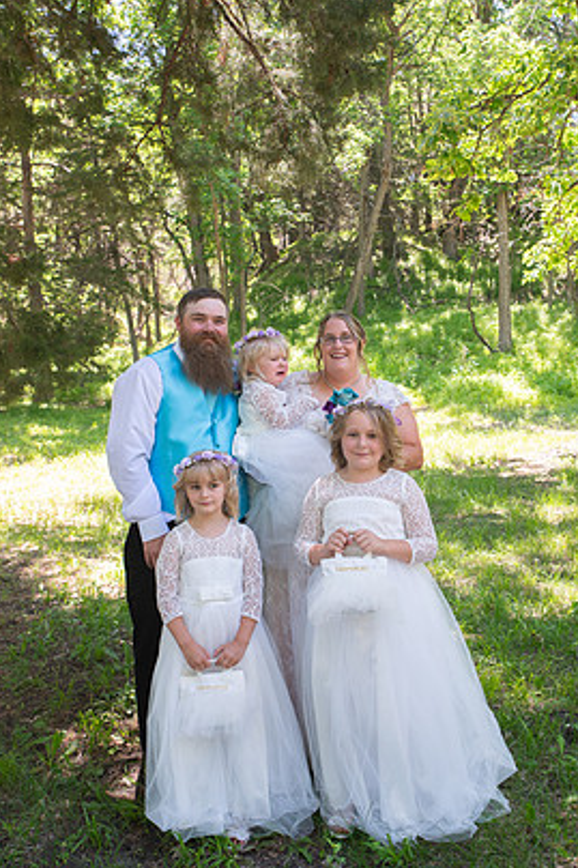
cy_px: 423
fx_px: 940
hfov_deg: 34.2
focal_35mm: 39
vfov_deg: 49.6
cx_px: 307
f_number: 5
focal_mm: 35
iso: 250
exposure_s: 1/125
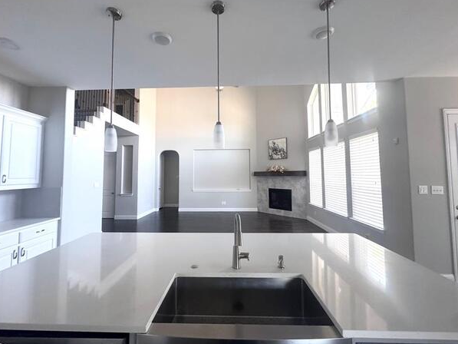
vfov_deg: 81.7
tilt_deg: +3.8
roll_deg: +0.3
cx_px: 224
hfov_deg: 98.1
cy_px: 162
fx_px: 199
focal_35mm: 15
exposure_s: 1/80
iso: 320
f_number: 2.2
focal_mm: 2.22
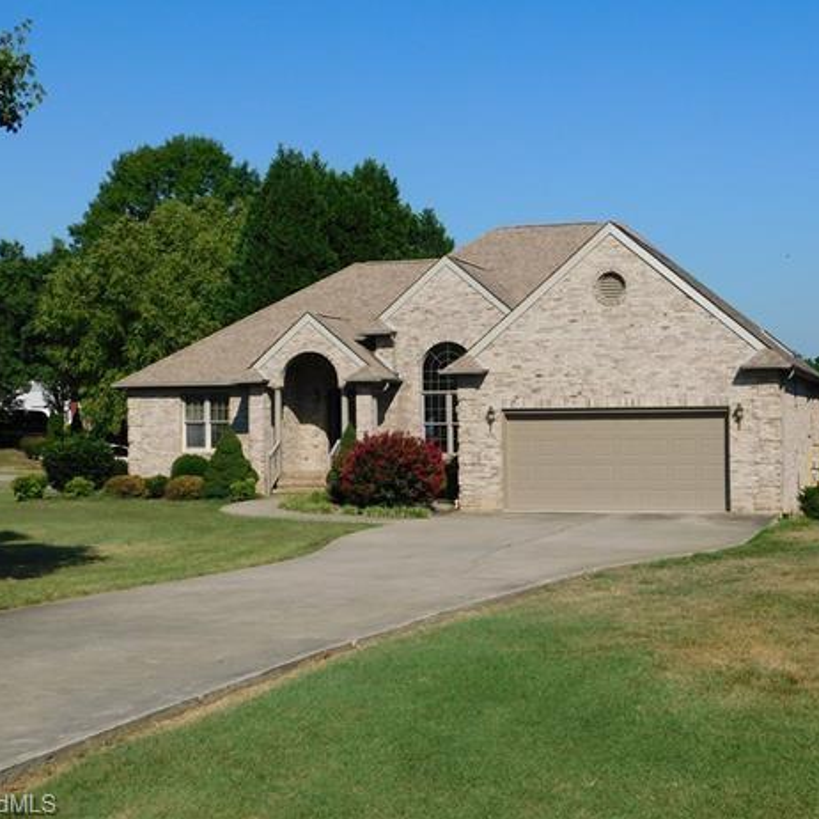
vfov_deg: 34.7
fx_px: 1312
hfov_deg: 34.5
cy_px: 395
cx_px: 496
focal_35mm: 49
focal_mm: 7.1
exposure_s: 1/500
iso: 125
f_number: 7.2
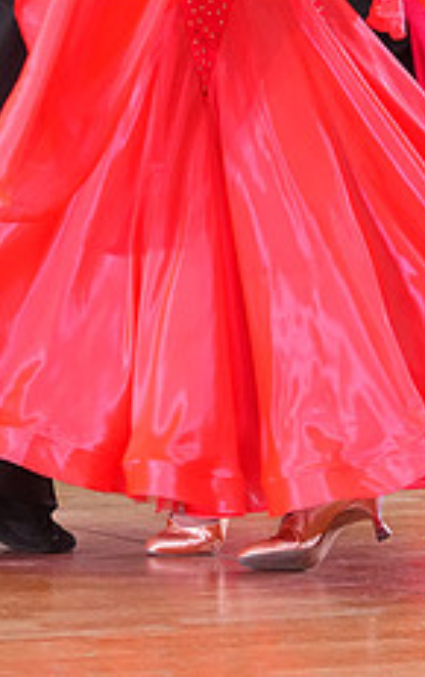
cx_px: 169
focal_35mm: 511
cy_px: -103
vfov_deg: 4.1
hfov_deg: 2.6
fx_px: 9441
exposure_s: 1/200
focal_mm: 200
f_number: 5.6
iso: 3200
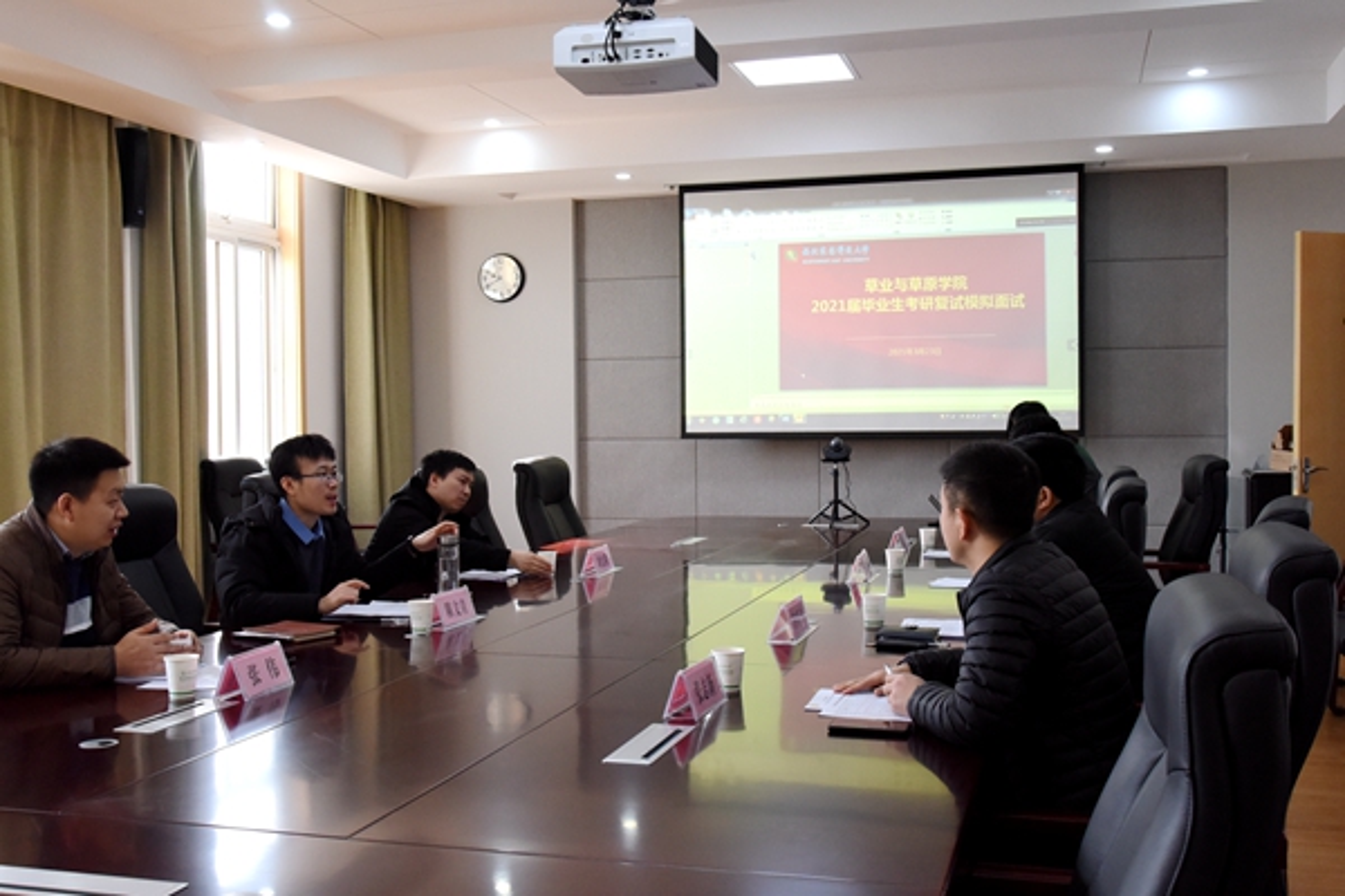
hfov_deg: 61.9
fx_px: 1121
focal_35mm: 30
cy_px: 448
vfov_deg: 43.6
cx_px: 672
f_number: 10
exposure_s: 1/160
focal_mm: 30
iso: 2500
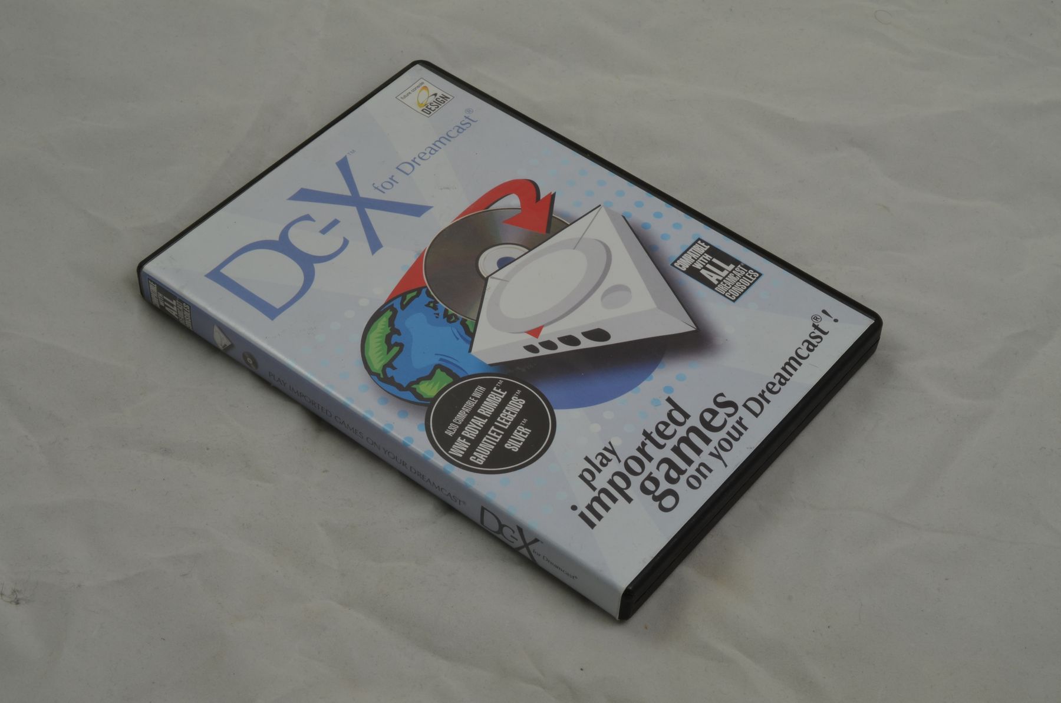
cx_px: 530
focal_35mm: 60
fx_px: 1765
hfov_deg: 33.5
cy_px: 352
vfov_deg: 22.5
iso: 100
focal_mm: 40
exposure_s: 1/4
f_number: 20
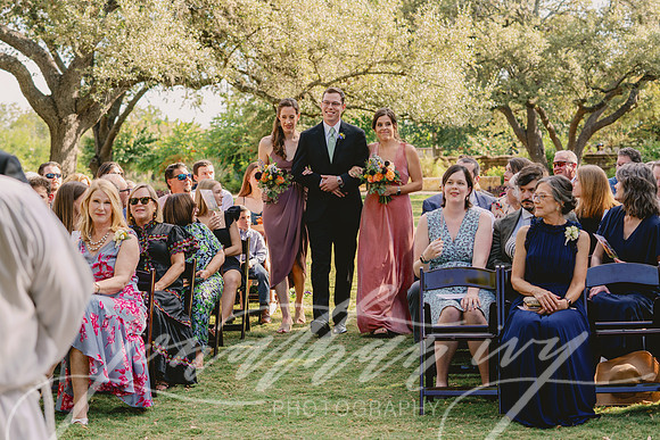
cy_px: 220
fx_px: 1339
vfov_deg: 18.7
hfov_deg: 27.7
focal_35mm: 73
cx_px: 330
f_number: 4
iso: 200
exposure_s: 1/250
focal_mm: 70
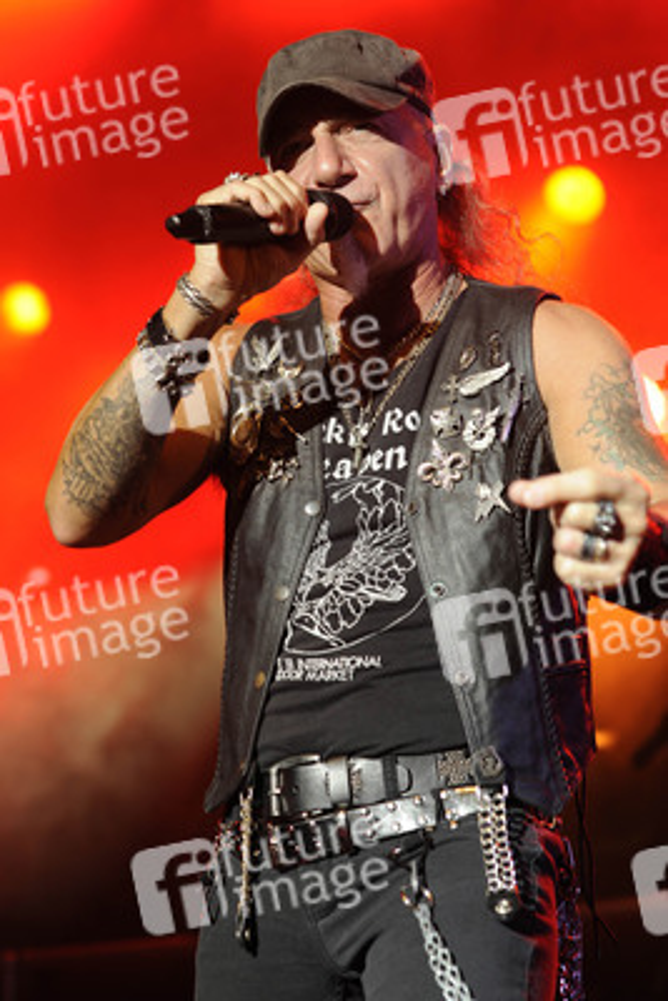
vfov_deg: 23.9
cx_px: 334
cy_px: 500
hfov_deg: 16.1
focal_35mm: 85
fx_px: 2364
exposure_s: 1/200
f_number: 5
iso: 1000
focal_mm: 85
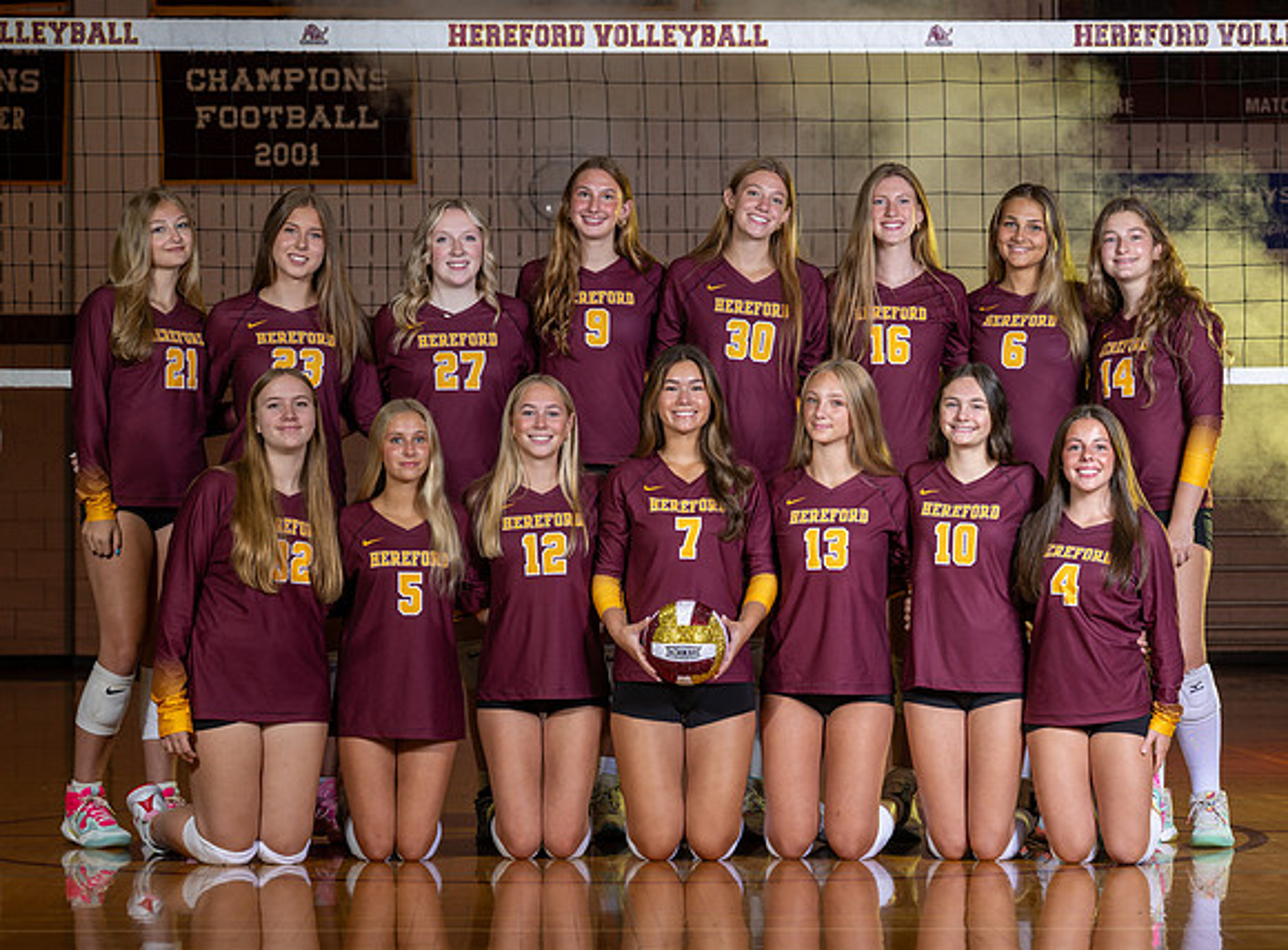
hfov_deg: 17.1
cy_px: 518
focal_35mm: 116
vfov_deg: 12.7
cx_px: 657
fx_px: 4275
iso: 64
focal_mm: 92
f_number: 5.6
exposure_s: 1/125
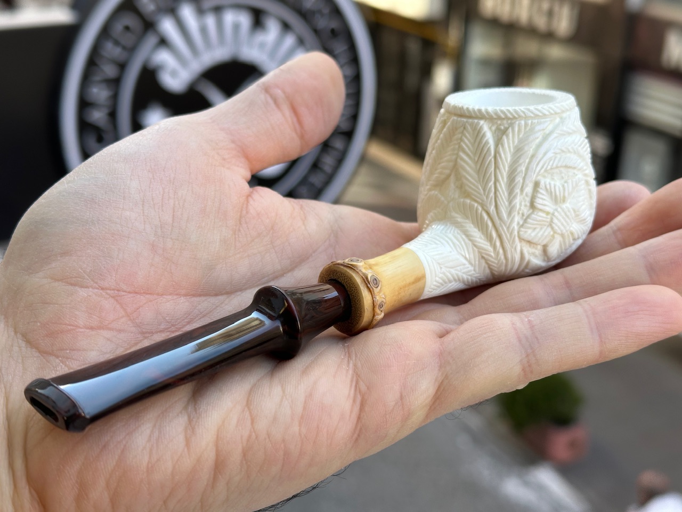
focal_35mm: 48
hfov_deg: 39.7
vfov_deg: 30.3
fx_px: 946
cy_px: 256
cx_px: 341
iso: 64
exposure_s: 1/396
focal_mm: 6.86
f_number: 1.78
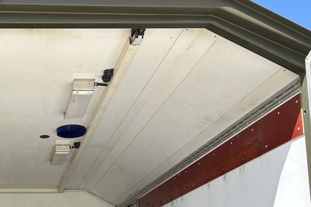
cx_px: 20
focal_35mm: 53
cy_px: 213
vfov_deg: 24.2
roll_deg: -1.9
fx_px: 458
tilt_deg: +7.4
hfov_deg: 35.0
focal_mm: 5.7
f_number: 1.5
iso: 50
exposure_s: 1/1468
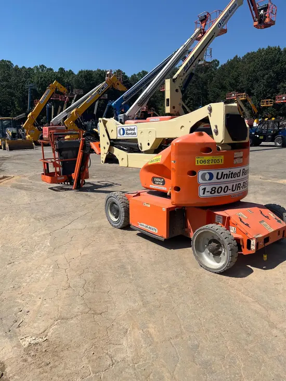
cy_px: 190
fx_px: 286
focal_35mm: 26
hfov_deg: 53.1
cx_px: 143
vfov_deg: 67.3
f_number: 1.6
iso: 50
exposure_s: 1/5076
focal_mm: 5.1
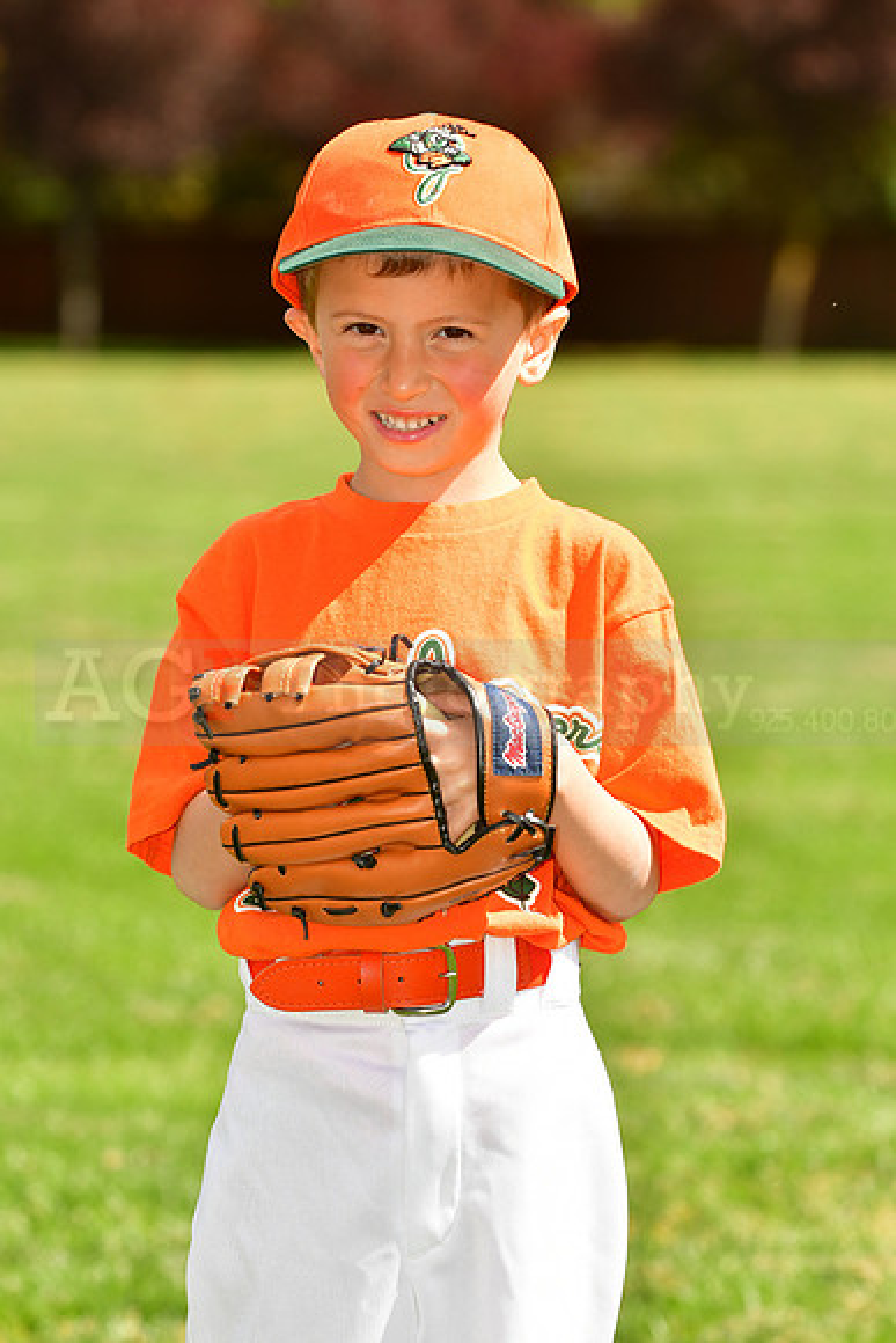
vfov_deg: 10.5
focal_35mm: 195
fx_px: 7275
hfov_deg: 7.0
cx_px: 448
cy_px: 672
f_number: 5
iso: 200
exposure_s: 1/800
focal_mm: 130
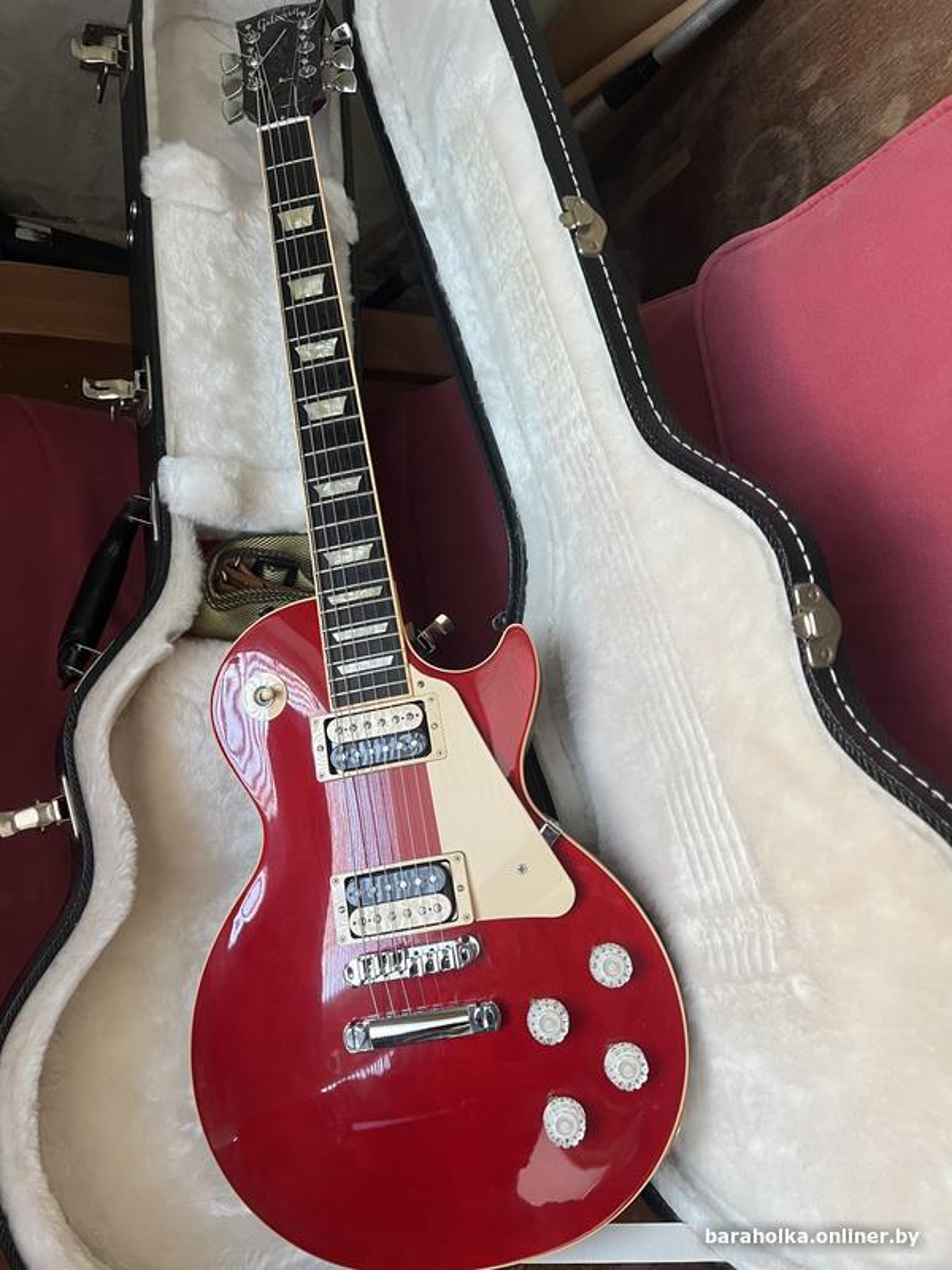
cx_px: 476
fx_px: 953
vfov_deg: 67.3
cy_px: 635
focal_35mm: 26
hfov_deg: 53.1
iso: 125
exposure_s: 1/87
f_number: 1.5
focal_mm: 5.7
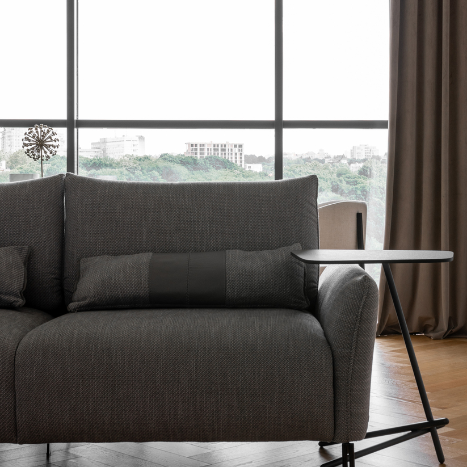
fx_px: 1053
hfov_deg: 25.0
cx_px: 261
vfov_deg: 24.9
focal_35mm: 69
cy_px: 154
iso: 100
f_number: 9
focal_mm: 32
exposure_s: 1/8
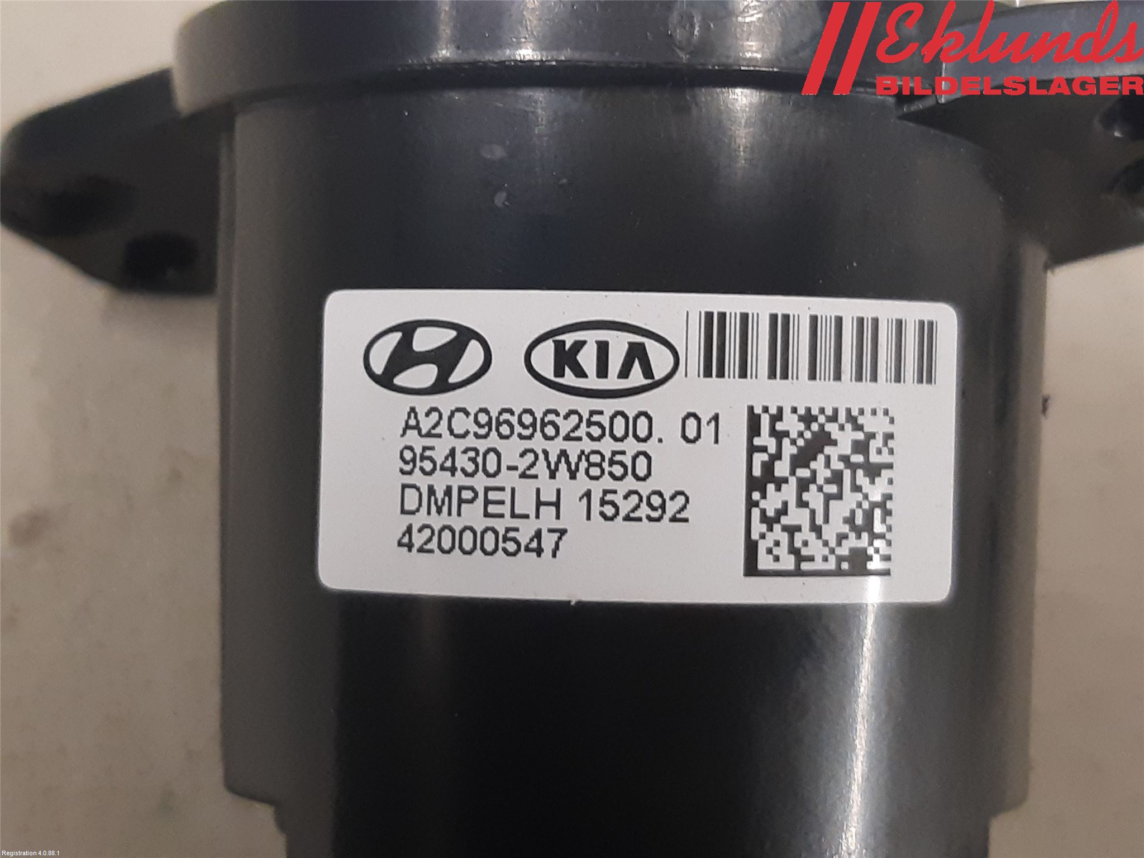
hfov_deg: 67.3
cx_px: 572
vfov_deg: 53.1
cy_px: 429
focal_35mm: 26
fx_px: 859
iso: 250
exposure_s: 1/50
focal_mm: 3.93
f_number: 1.7
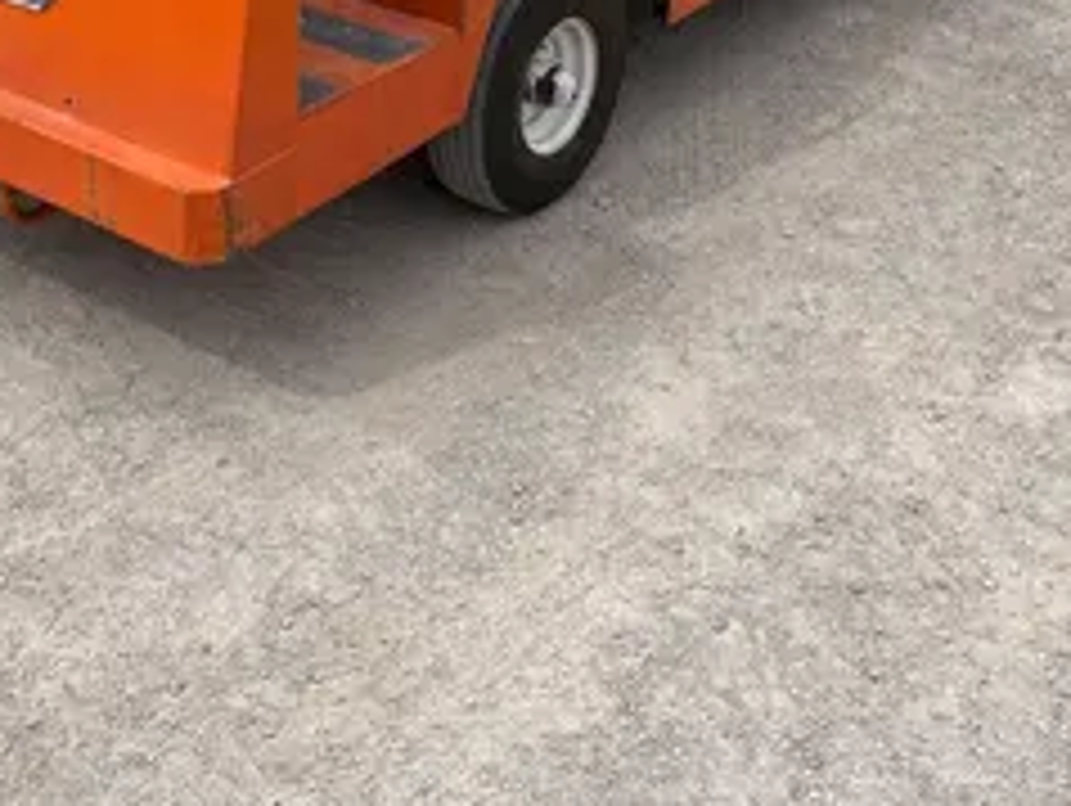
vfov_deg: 23.4
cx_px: 202
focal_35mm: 60
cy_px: -7
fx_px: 1858
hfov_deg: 31.3
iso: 50
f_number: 1.6
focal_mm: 5.1
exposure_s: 1/3413
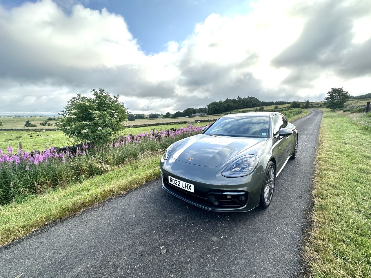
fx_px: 150
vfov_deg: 85.7
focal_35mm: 14
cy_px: 139
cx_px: 186
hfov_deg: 102.1
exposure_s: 1/1024
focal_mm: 2.22
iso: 40
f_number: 2.2
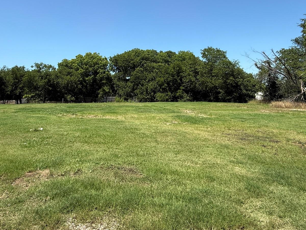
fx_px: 212
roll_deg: +0.5
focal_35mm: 24
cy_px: 55
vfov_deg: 53.9
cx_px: 147
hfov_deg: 71.6
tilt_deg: +11.4
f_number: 2.2
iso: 50
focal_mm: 2.22
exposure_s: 1/1656
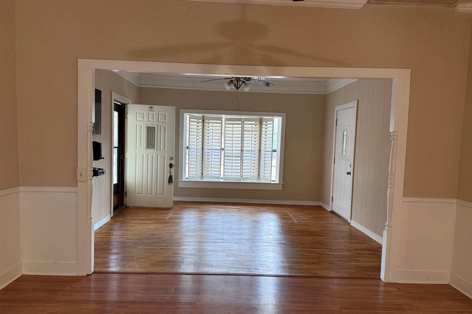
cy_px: 164
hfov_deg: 71.5
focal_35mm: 25
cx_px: 236
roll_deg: -1.3
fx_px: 328
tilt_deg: -4.1
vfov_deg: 51.3
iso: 200
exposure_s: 1/60
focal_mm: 6.76
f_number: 1.78
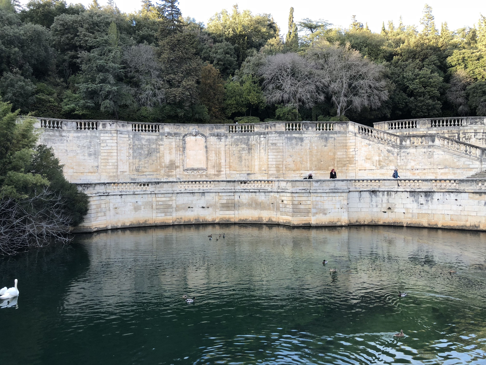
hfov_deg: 63.4
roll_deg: +1.2
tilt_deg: -0.6
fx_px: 393
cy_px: 182
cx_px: 243
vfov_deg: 49.7
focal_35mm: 28
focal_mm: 4
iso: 32
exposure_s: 1/100
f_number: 1.8
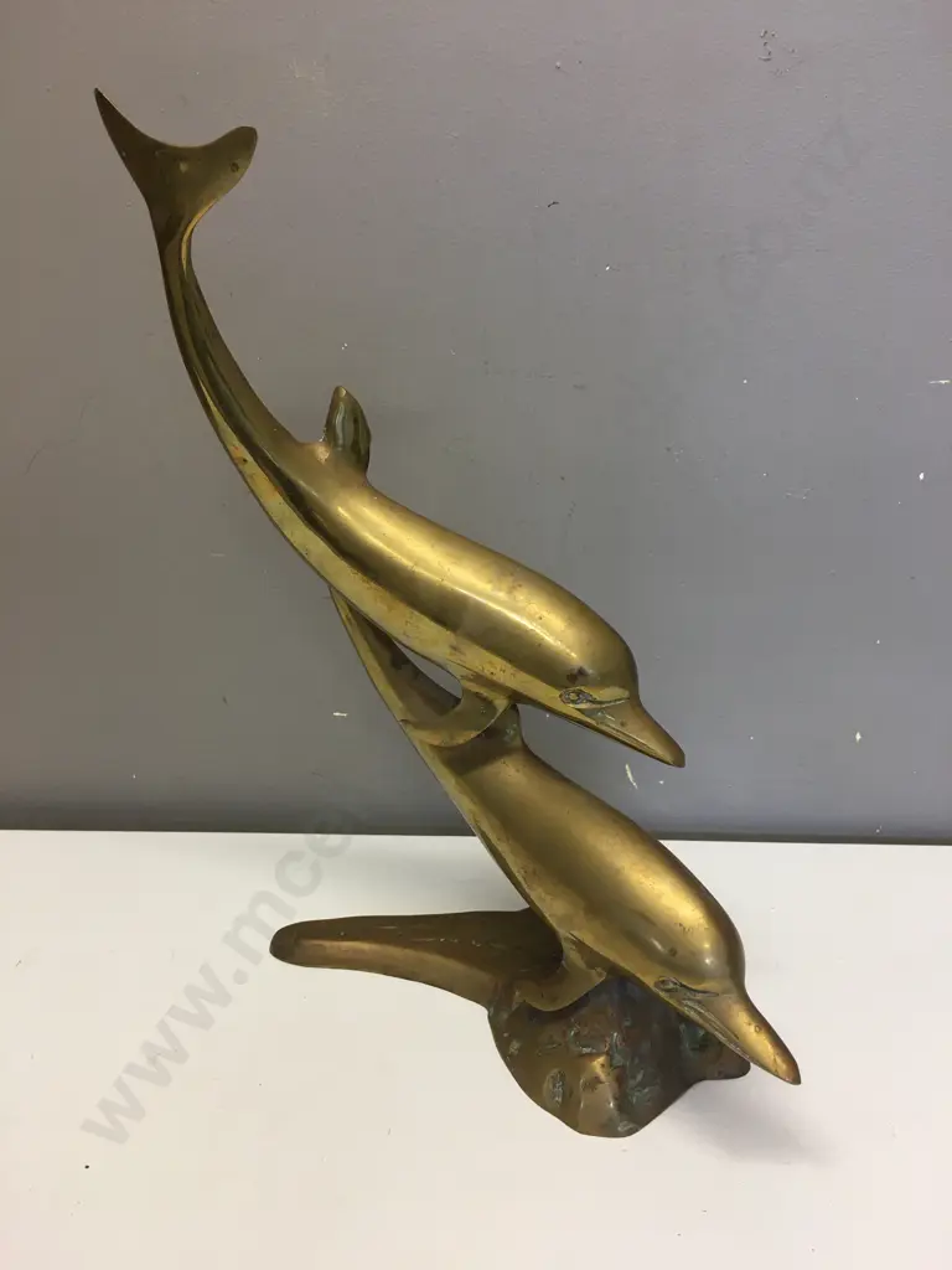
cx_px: 476
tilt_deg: -20.1
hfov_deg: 48.2
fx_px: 1063
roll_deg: -0.2
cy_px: 635
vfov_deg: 61.7
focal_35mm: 29
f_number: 2.2
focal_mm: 4.15
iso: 32
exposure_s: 1/33
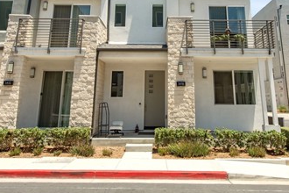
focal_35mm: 31
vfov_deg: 40.6
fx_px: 249
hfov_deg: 60.1
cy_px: 39
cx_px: 160
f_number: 10
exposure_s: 1/400
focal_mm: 16
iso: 200
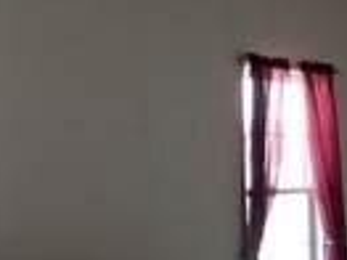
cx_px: 615
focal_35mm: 117
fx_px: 1172
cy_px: 226
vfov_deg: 12.6
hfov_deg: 14.8
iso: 100
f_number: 1.7
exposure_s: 1/25
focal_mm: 6.72
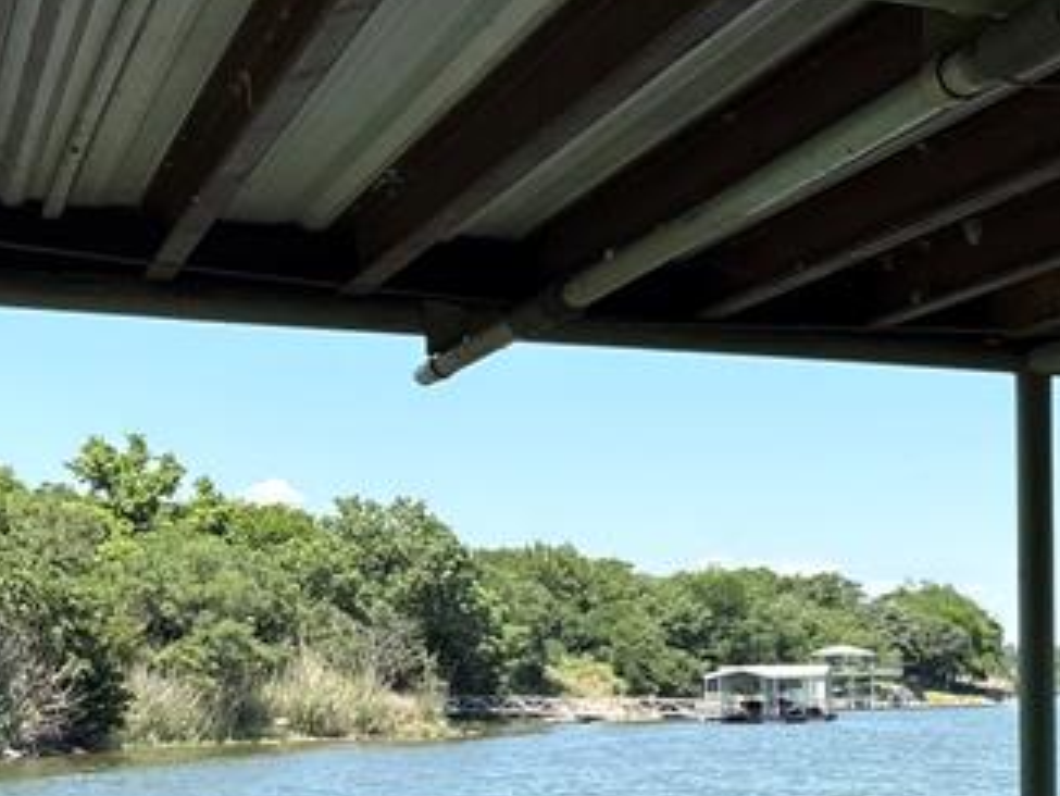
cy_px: 741
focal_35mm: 82
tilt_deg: -1.6
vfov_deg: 17.7
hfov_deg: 21.2
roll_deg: +1.1
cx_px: 1451
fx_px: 2512
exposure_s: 1/2364
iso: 50
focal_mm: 5.96
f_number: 1.6
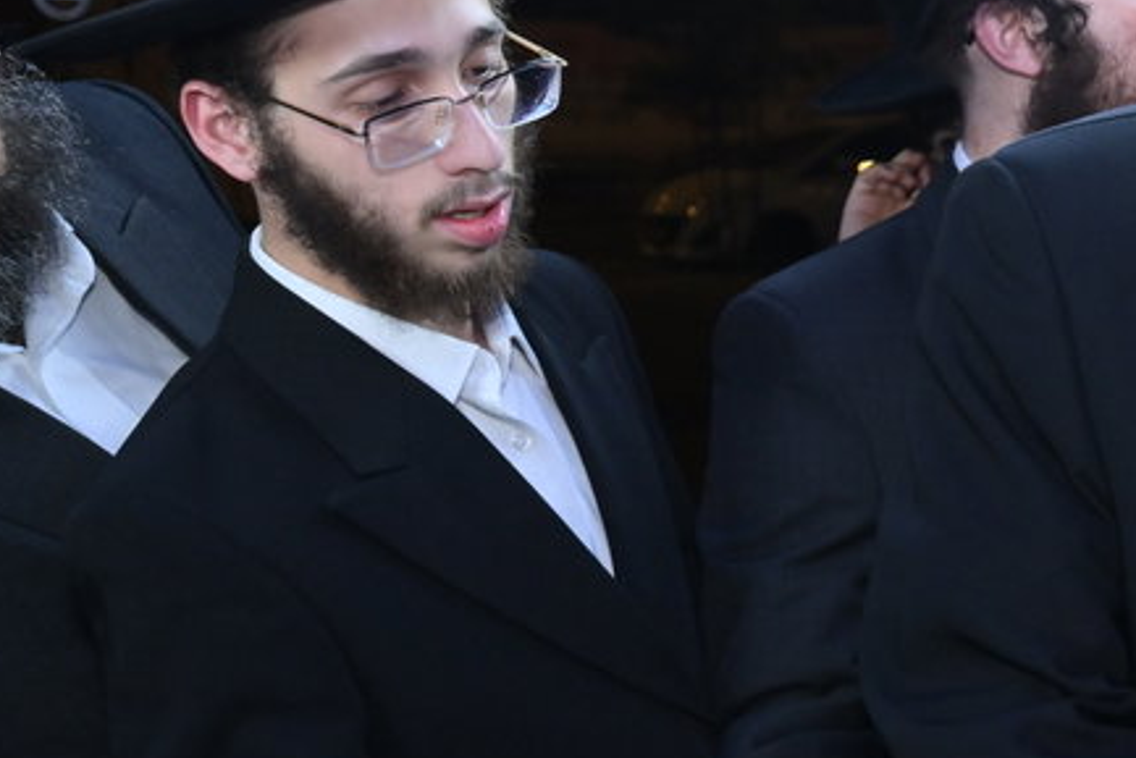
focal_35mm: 97
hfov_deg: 18.6
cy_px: 615
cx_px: 1692
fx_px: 3062
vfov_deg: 14.0
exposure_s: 1/200
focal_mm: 30
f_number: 5
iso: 1000
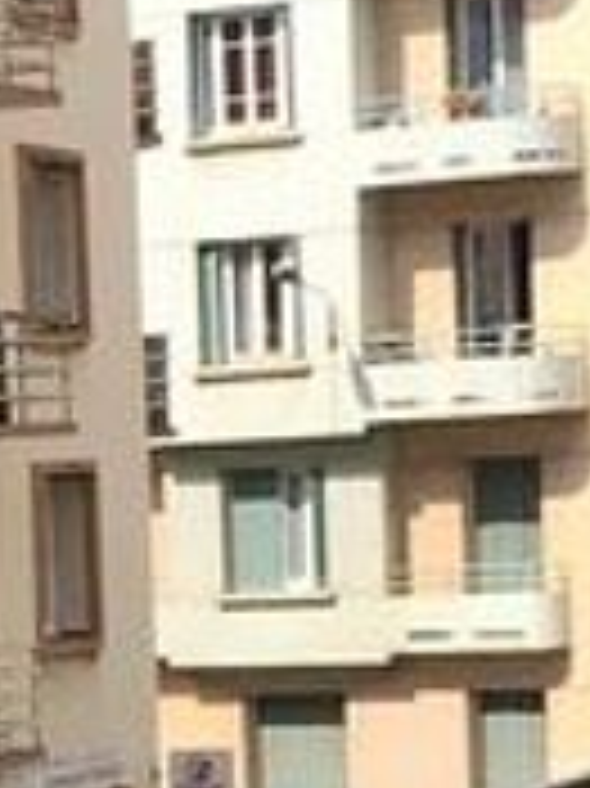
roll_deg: +2.1
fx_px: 5028
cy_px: 984
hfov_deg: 6.6
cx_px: -216
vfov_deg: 8.8
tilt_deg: -5.8
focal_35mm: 221
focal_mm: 4.15
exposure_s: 1/1115
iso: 25
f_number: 2.2
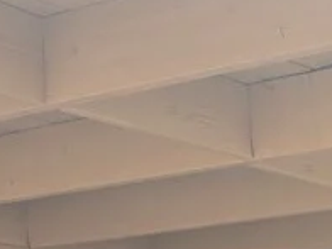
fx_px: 1151
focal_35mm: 120
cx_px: 764
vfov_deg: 10.8
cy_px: 566
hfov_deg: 13.0
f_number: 1.7
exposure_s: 1/490
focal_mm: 6.3
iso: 12
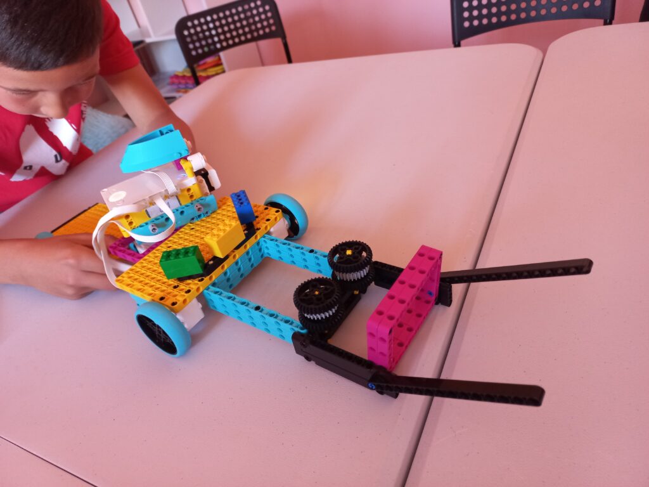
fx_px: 469
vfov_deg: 54.9
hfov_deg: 69.4
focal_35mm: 25
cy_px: 244
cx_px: 324
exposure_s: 1/33.3
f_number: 1.8
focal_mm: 4.6
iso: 320
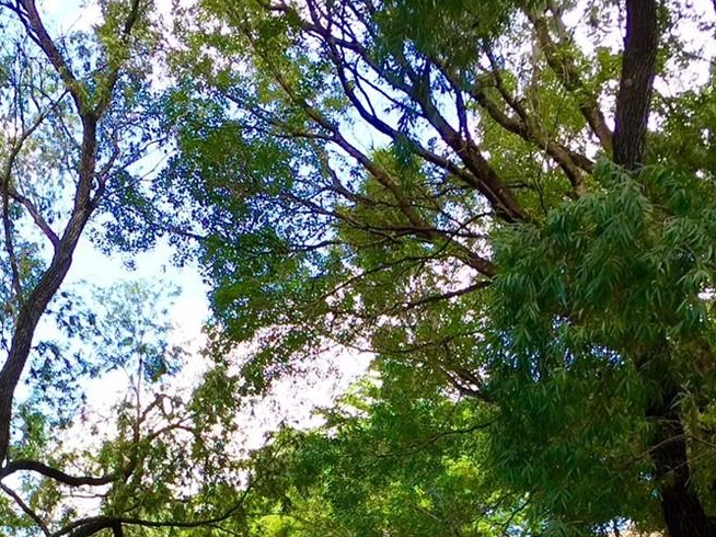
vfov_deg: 19.6
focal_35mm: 71
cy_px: 635
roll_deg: -1.4
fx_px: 1468
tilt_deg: +3.2
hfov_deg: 27.4
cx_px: 383
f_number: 2.2
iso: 32
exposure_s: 1/120
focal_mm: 4.15
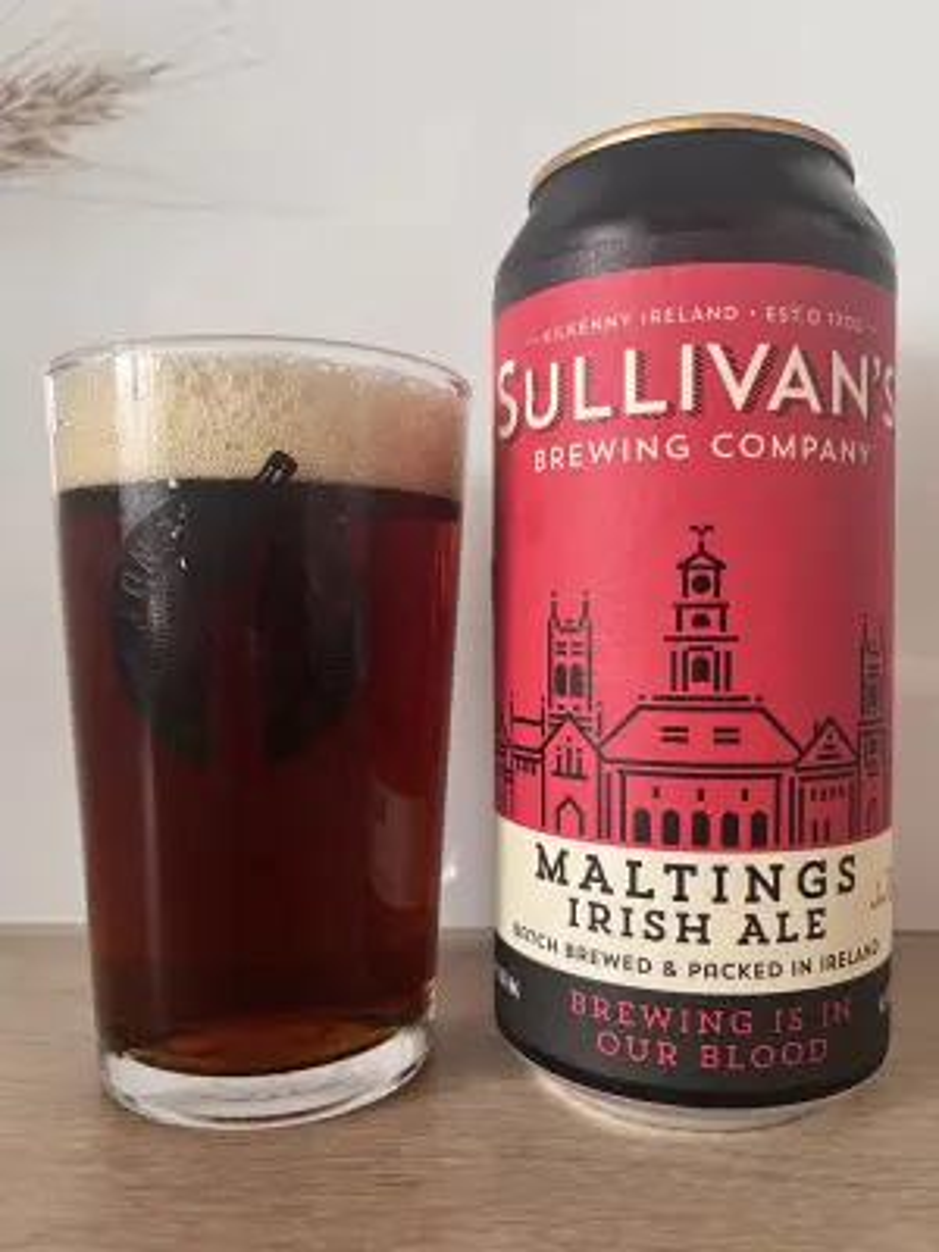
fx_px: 940
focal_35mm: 26
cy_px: 626
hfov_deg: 53.1
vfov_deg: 67.3
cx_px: 470
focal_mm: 5.1
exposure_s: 1/60
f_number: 1.6
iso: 125
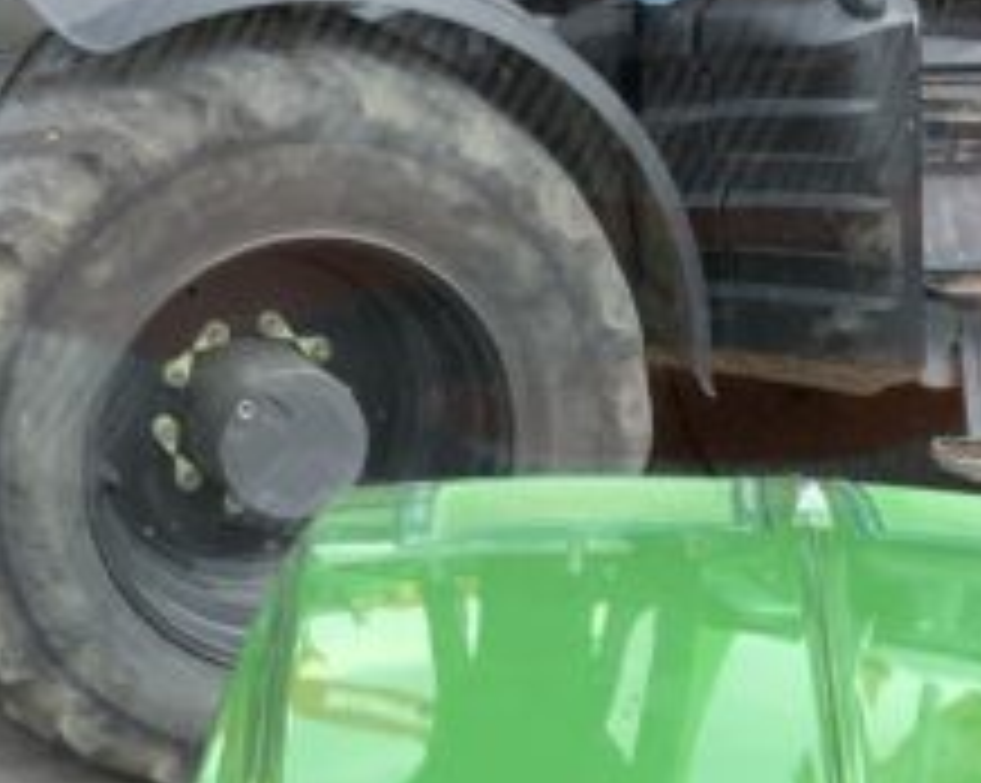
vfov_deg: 11.3
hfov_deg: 14.2
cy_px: 1008
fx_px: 3858
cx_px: 1071
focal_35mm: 133
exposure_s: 1/400
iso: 16
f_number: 1.8
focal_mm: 3
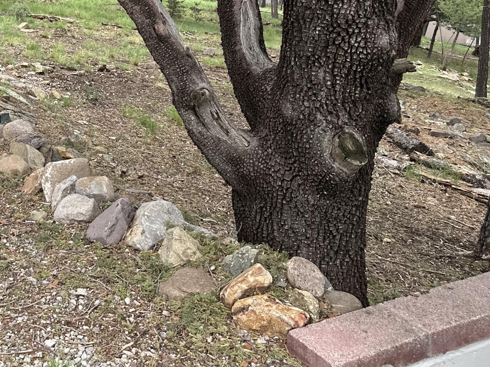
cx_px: 26
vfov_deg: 26.3
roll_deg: -0.3
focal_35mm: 53
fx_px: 750
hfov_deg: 33.7
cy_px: 12
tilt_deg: -7.3
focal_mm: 6.86
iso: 80
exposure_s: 1/672
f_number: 1.78
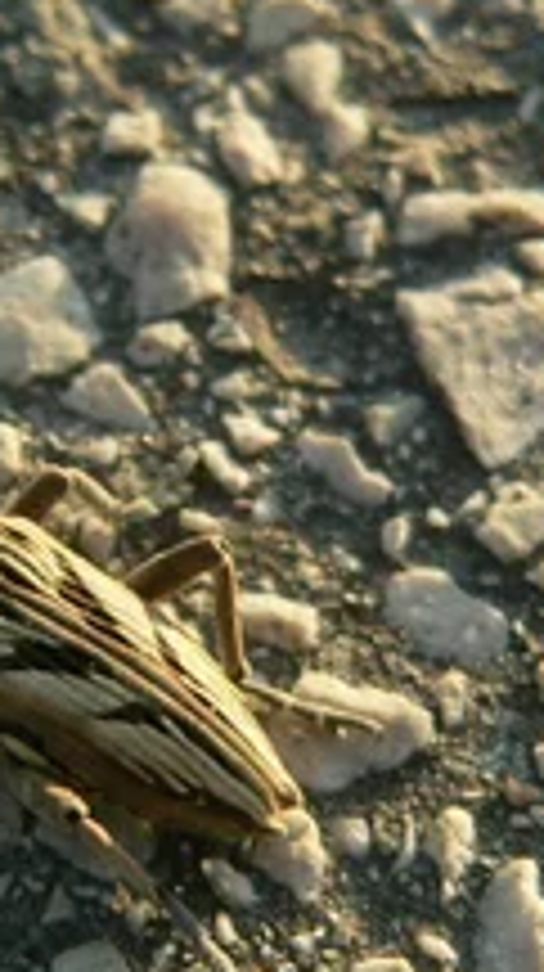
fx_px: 5814
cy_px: 626
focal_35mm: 226
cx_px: 0
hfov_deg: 5.3
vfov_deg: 9.5
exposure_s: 1/200
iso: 80
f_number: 4
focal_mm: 11.7
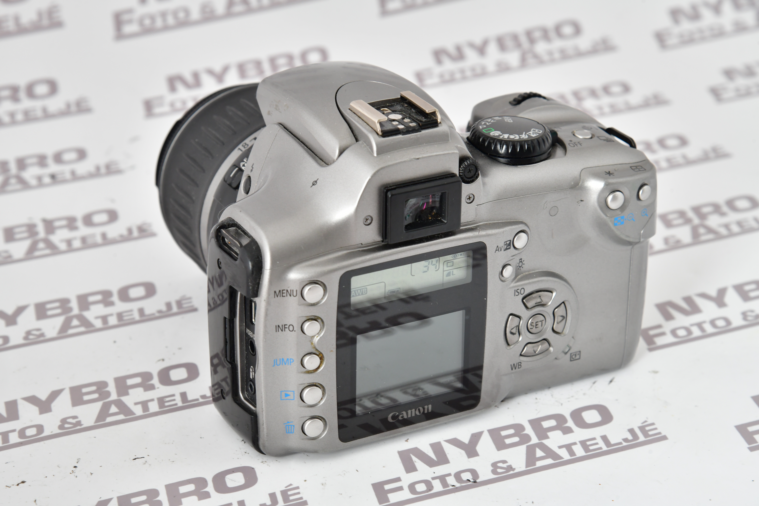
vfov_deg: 11.4
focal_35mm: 120
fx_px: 2530
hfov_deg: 17.1
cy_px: 253
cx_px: 380
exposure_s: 1/60
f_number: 11
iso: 800
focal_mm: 120
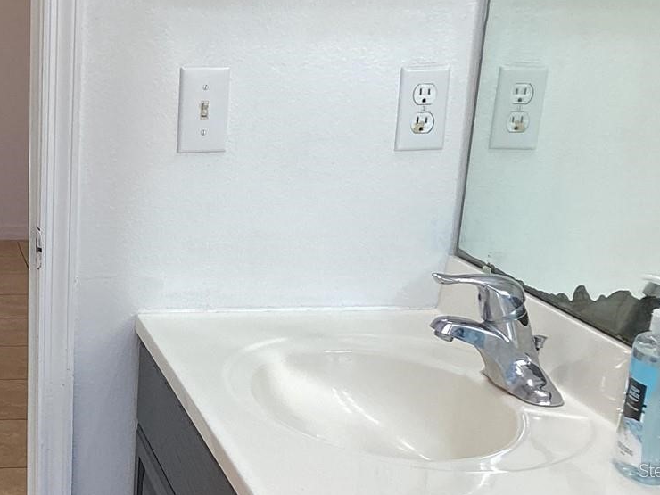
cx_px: 10
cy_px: 470
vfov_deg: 21.3
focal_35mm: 67
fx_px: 1277
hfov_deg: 27.4
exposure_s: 1/120
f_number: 2.4
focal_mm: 3.3
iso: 40
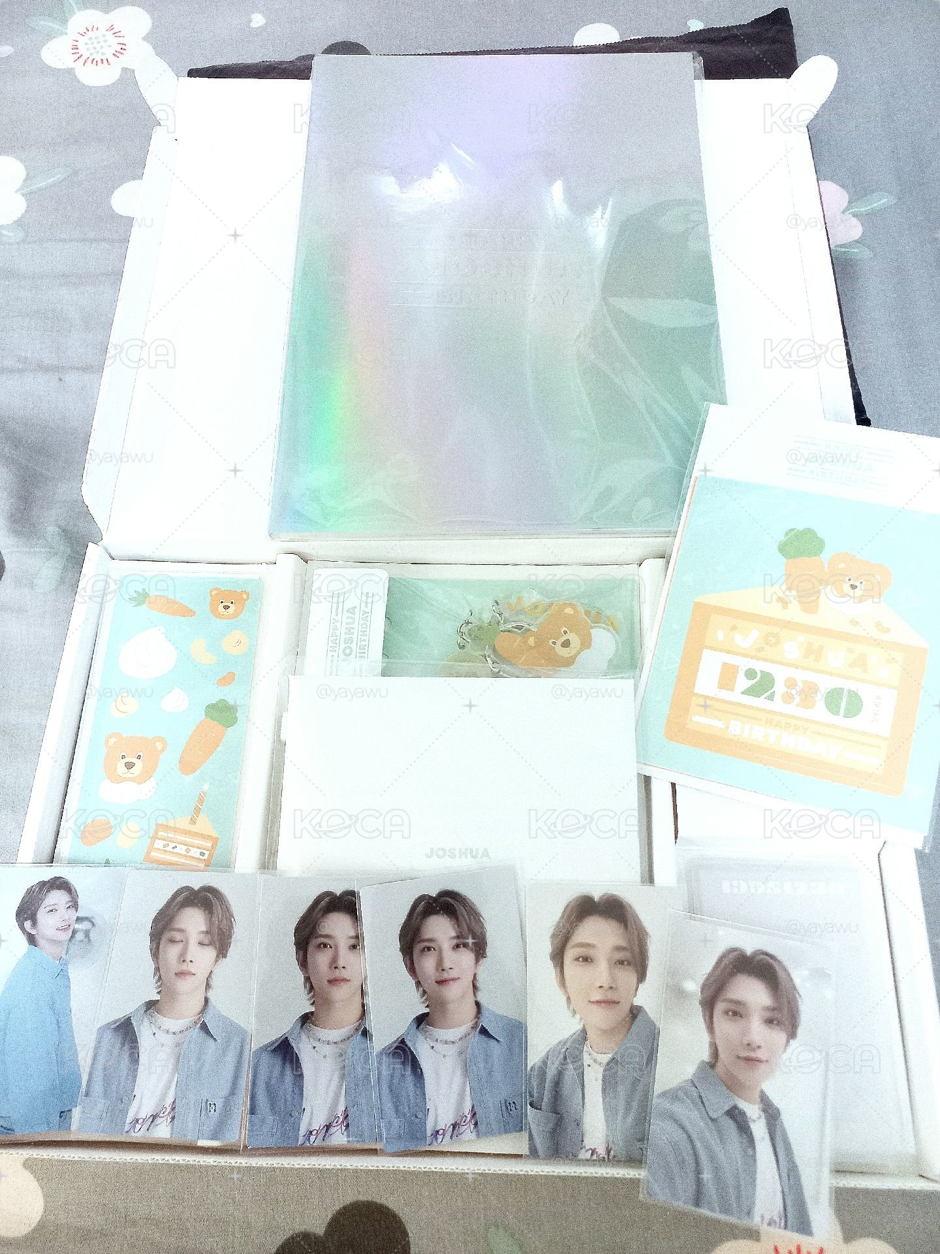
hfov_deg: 54.9
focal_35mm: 25
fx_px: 905
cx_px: 470
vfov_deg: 69.4
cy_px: 627
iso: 400
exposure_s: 1/30
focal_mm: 4.6
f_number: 1.8
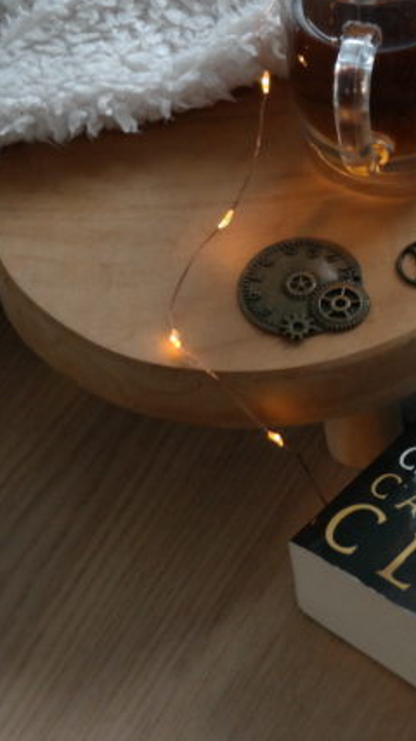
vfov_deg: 13.2
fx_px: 3198
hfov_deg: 7.4
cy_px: 318
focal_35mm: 163
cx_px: 520
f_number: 5.6
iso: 1600
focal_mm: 52
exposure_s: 1/80
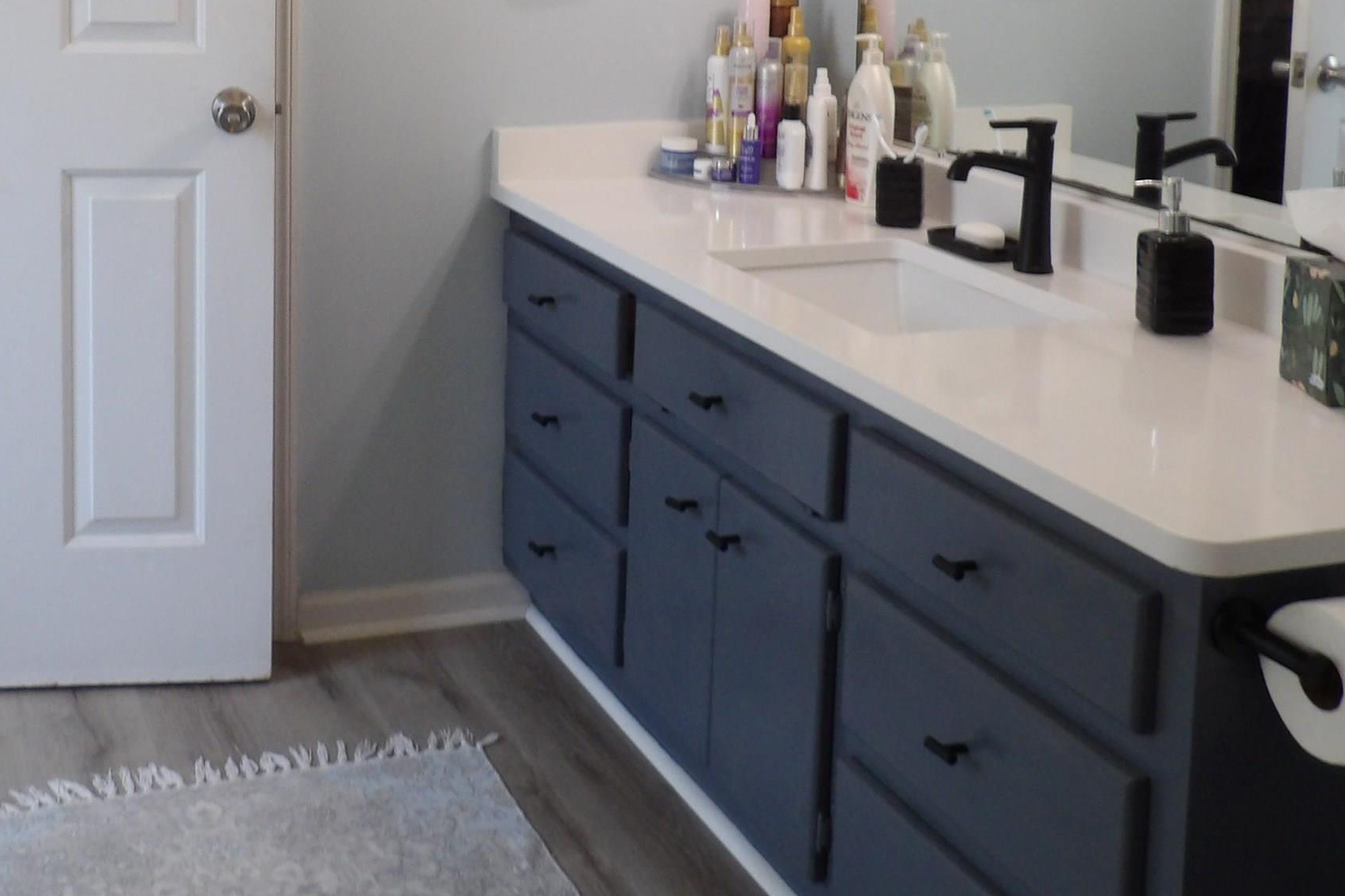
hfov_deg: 42.6
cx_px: 381
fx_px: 1681
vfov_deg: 28.5
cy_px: 60
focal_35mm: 45
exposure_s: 1/33
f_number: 3.2
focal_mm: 4.3
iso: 195
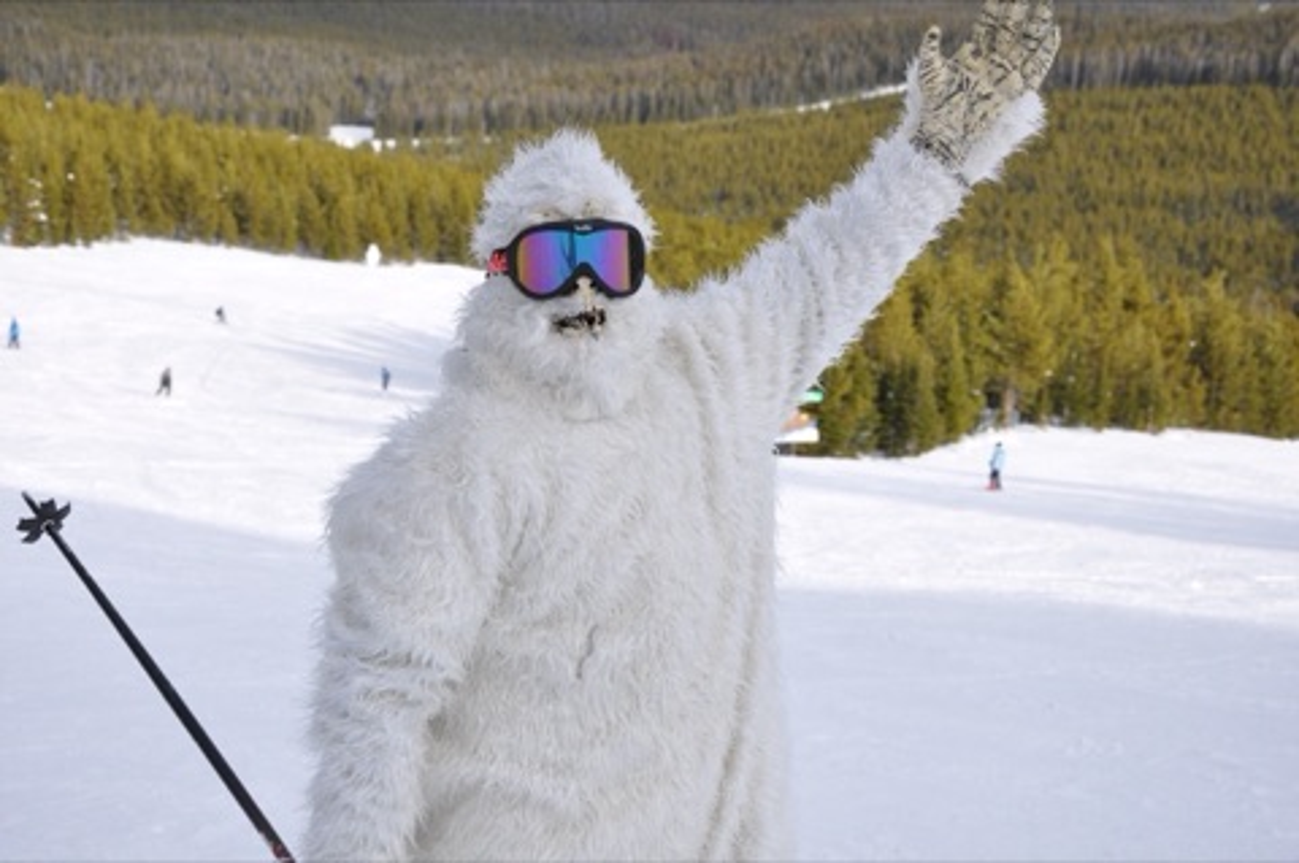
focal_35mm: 87
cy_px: 432
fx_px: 3136
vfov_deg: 15.7
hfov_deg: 23.4
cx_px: 650
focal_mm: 58
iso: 200
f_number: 10
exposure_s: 1/400
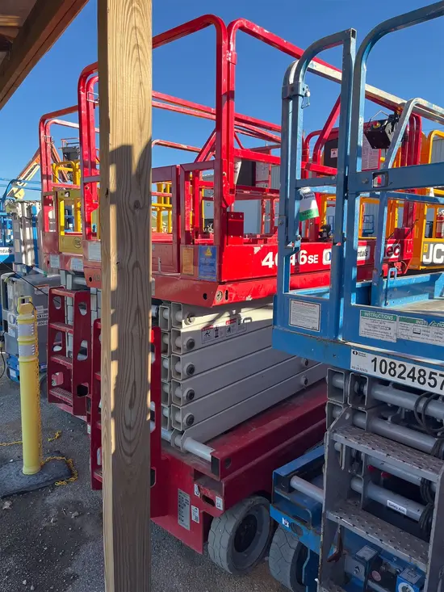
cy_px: 296
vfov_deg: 67.3
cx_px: 222
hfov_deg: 53.1
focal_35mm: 26
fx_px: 445
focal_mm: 5.1
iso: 50
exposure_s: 1/1186
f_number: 1.6
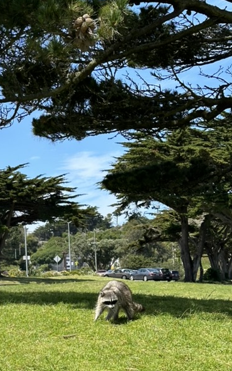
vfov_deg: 23.6
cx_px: 18
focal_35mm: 88
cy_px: 179
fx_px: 890
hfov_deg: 14.7
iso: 64
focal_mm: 6.86
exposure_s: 1/2732
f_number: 1.78
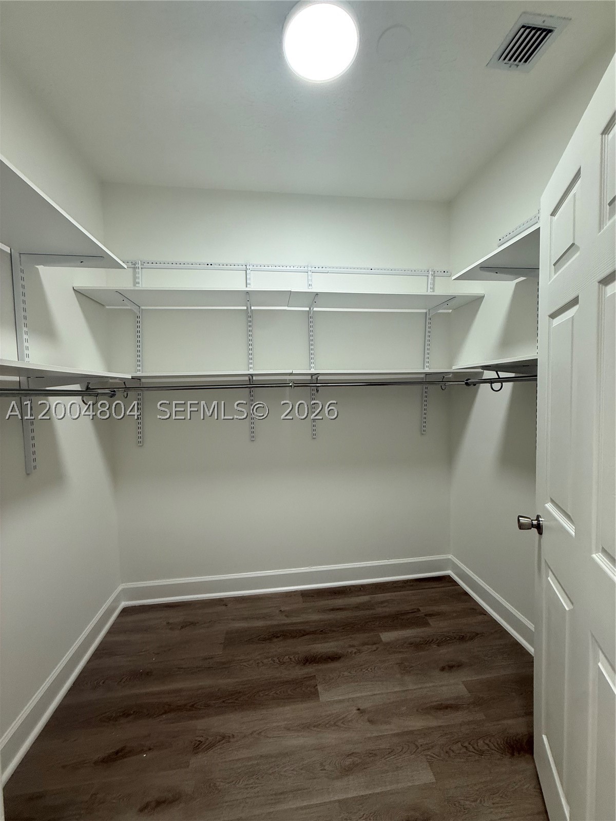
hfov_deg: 85.7
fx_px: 332
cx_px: 308
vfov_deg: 102.1
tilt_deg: -2.0
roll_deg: +0.5
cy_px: 410
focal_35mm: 14
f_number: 2.2
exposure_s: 1/120
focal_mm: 2.22
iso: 160
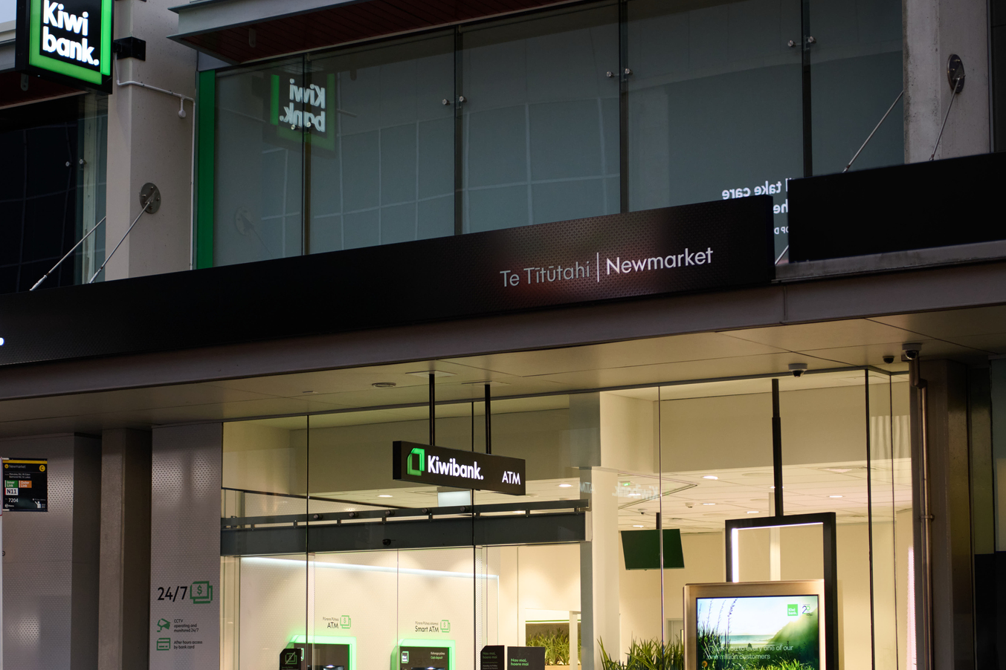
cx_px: 416
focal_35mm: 88
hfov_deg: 23.1
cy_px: 413
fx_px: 2459
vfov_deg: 15.5
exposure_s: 1/100
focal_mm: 62
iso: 800
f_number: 4
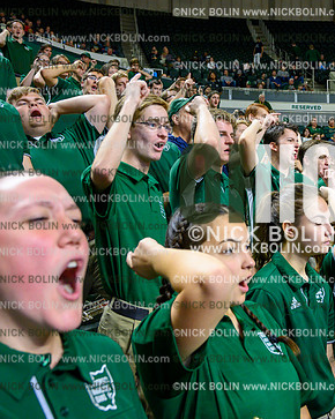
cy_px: 199
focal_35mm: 36
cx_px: 261
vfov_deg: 50.3
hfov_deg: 39.7
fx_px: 447
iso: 3200
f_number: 4.5
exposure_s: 1/200
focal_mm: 24
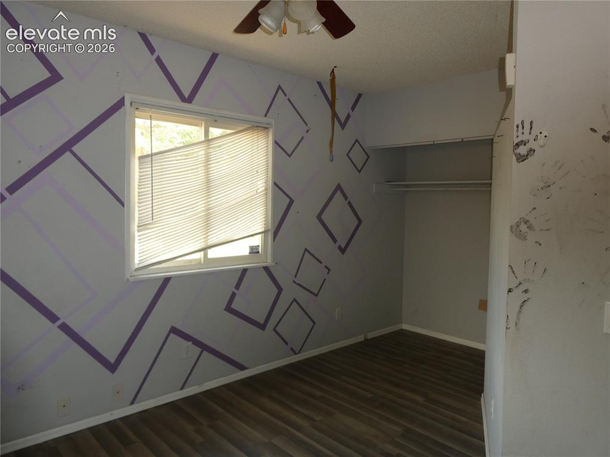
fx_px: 423
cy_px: 228
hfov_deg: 71.6
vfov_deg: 56.8
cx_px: 305
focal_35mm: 24
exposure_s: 1/60
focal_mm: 4.3
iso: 125
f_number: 3.3
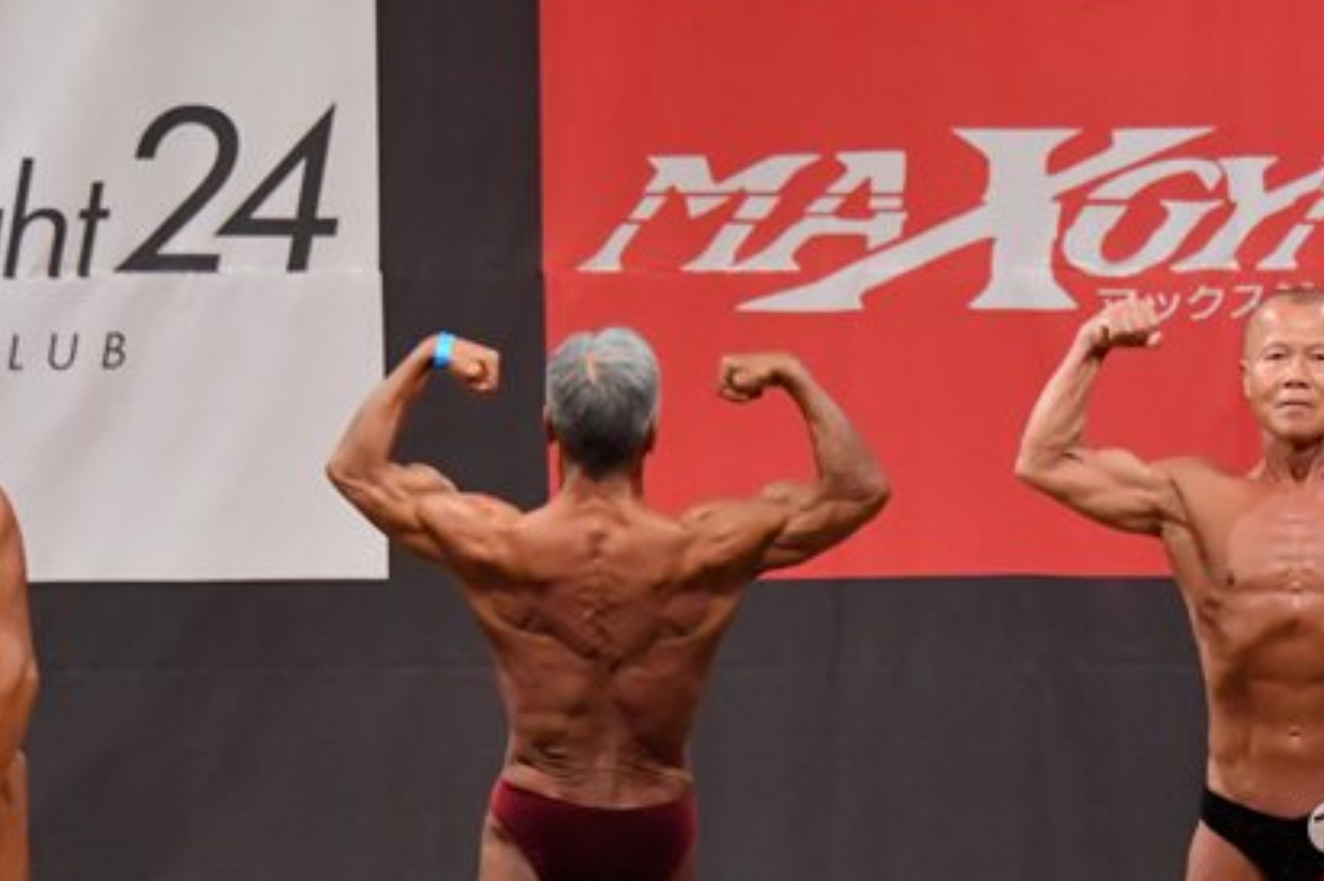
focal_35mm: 352
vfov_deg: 3.9
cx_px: 1069
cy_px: 797
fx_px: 12935
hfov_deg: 5.9
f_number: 5.6
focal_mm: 125
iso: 7200
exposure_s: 1/400
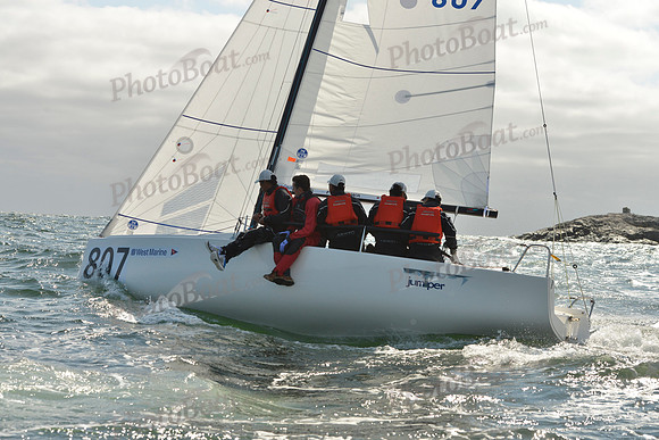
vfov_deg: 19.5
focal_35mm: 70
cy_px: 220
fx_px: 1282
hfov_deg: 28.8
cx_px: 330
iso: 400
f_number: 8
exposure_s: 1/1600
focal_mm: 70
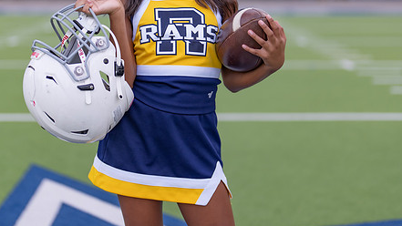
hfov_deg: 26.9
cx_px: 196
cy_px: 56
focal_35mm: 79
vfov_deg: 15.2
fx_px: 842
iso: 100
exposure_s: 1/320
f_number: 1.2
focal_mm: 50
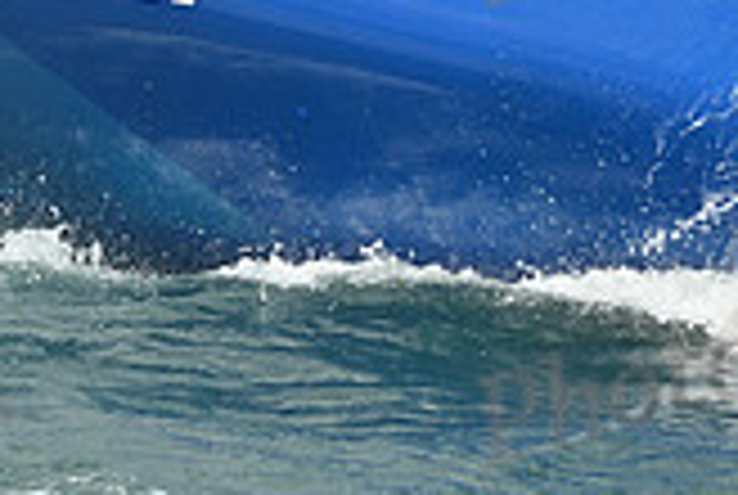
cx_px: 248
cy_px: -281
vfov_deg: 5.5
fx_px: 5073
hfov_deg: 8.3
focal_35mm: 247
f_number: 7.1
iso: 250
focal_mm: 70
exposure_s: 1/1250
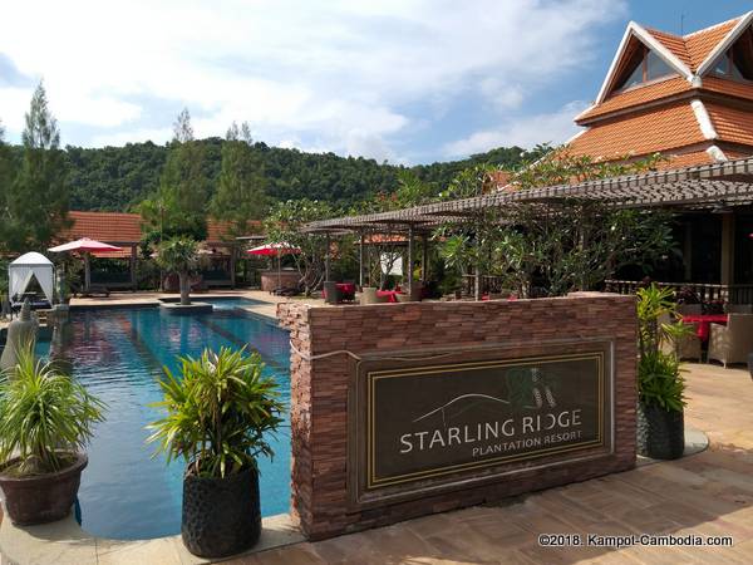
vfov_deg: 53.1
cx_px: 376
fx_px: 566
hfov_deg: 67.3
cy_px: 282
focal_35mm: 26
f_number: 1.7
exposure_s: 1/2010
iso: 40
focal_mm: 3.93
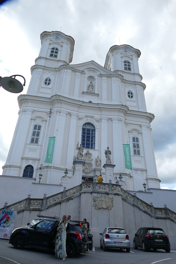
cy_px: 132
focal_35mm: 25
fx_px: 183
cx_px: 88
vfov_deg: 71.5
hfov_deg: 51.3
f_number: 2.8
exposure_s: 1/800
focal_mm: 9.12
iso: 125
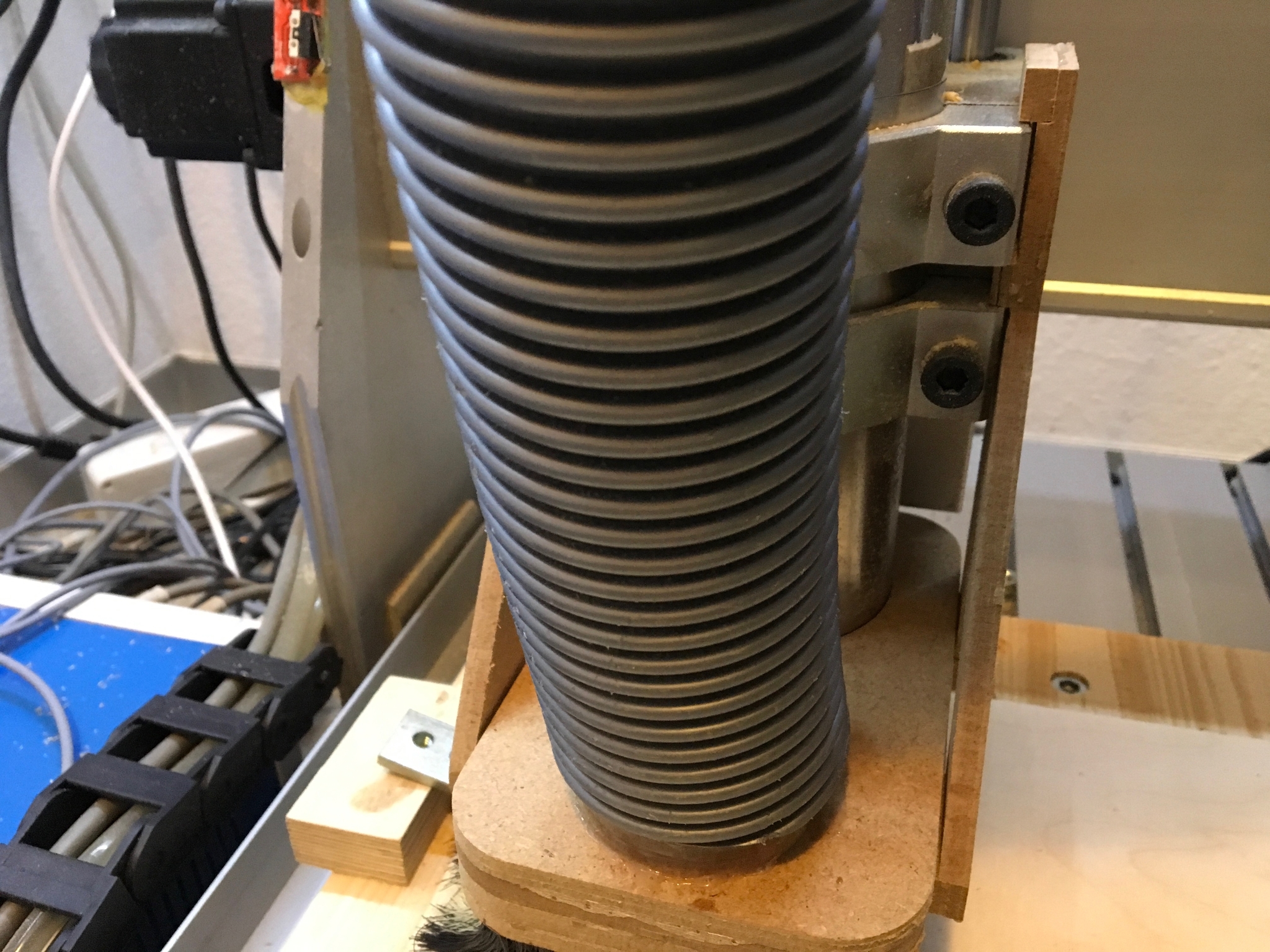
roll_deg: +2.1
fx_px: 1064
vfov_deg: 48.2
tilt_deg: -29.1
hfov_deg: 61.7
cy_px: 476
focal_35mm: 29
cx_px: 635
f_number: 2.2
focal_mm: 4.15
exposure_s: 1/17
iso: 320
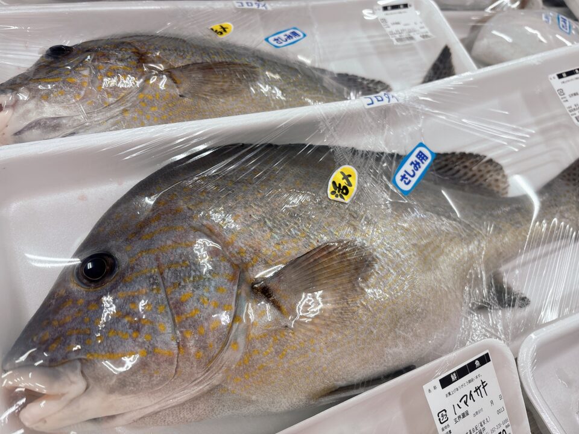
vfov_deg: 53.1
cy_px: 217
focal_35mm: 26
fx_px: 435
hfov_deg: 67.3
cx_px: 290
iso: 80
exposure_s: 1/120
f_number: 1.6
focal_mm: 5.96
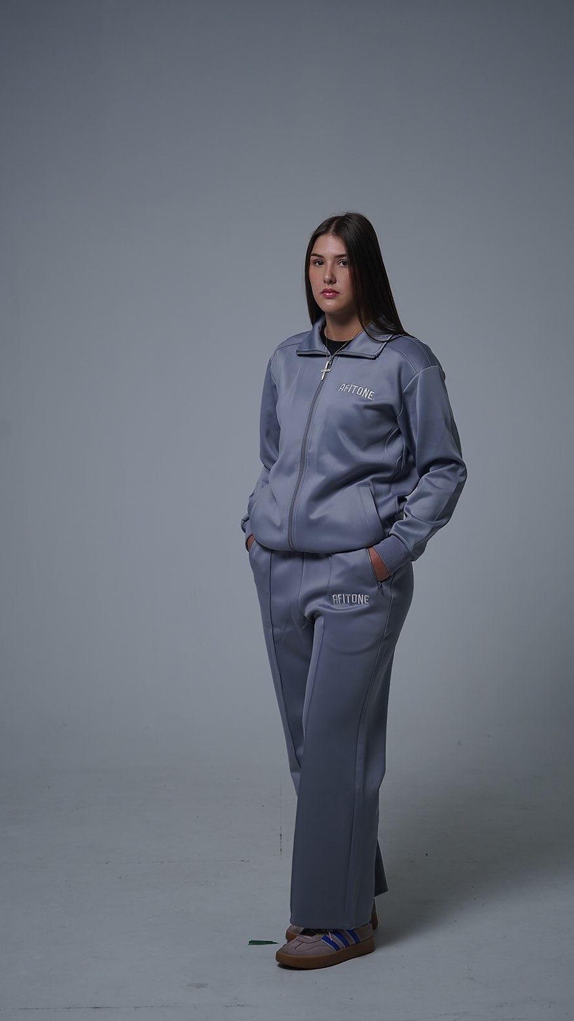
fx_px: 2003
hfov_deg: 16.3
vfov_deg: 28.6
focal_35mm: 74
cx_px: 318
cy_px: 509
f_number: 4
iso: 500
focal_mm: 70
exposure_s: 1/200
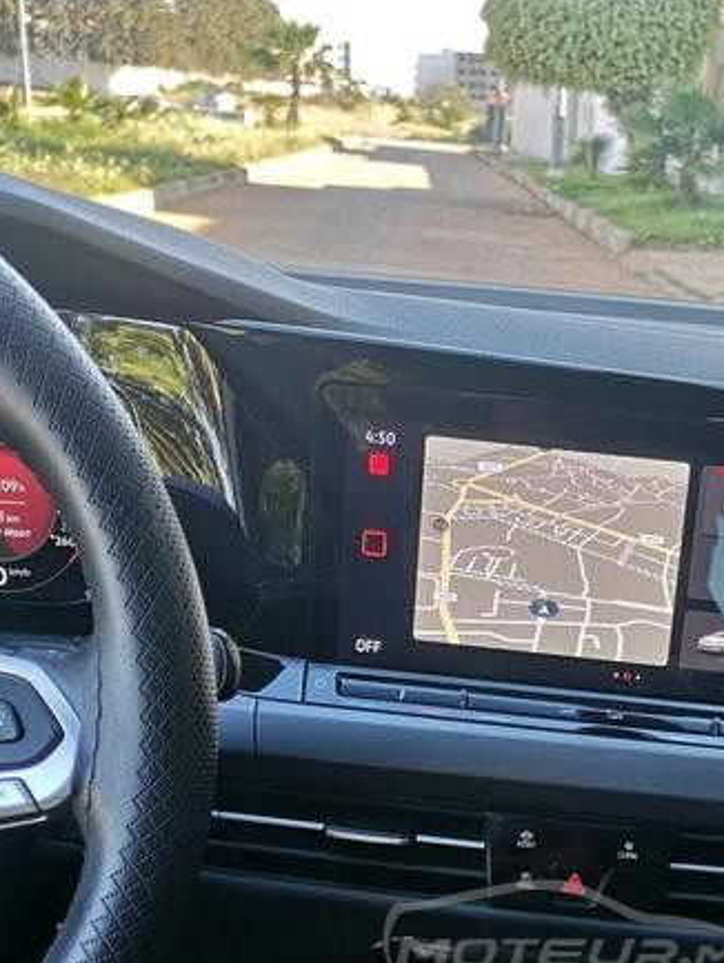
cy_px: 924
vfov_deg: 33.1
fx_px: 1504
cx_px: 577
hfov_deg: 26.6
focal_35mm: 54
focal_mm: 5.58
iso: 50
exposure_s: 1/115
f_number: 1.8
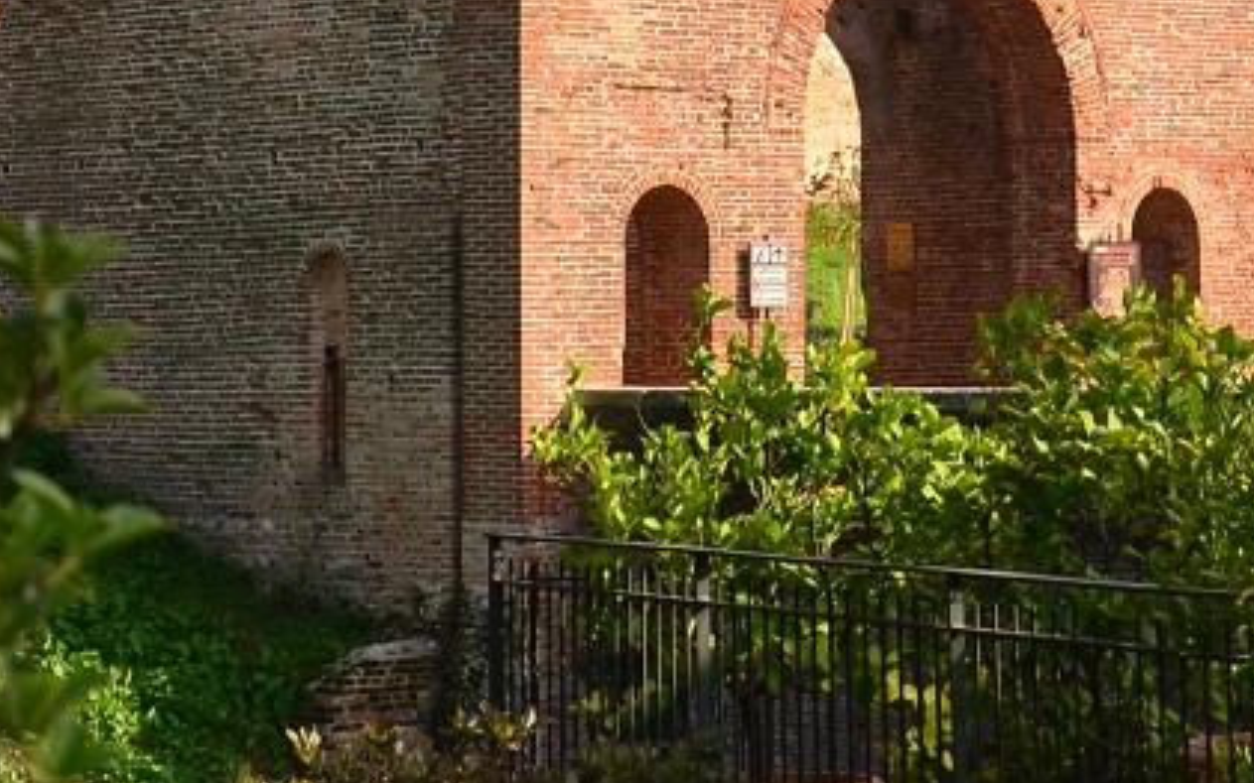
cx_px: 941
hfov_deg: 15.0
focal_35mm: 139
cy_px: -439
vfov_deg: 9.2
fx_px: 4750
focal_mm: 24
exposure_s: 1/1600
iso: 320
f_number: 4
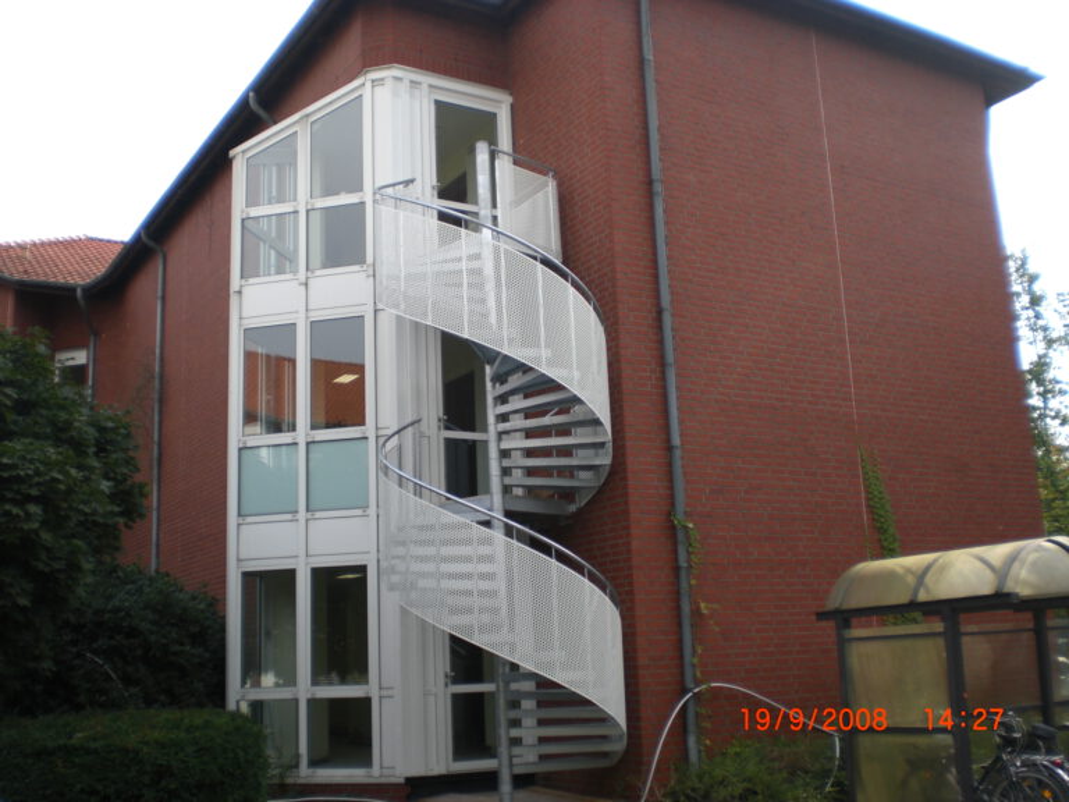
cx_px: 534
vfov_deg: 37.7
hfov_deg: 49.0
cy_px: 401
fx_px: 1174
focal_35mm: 38
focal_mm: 6.3
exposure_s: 1/400
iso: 50
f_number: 3.1
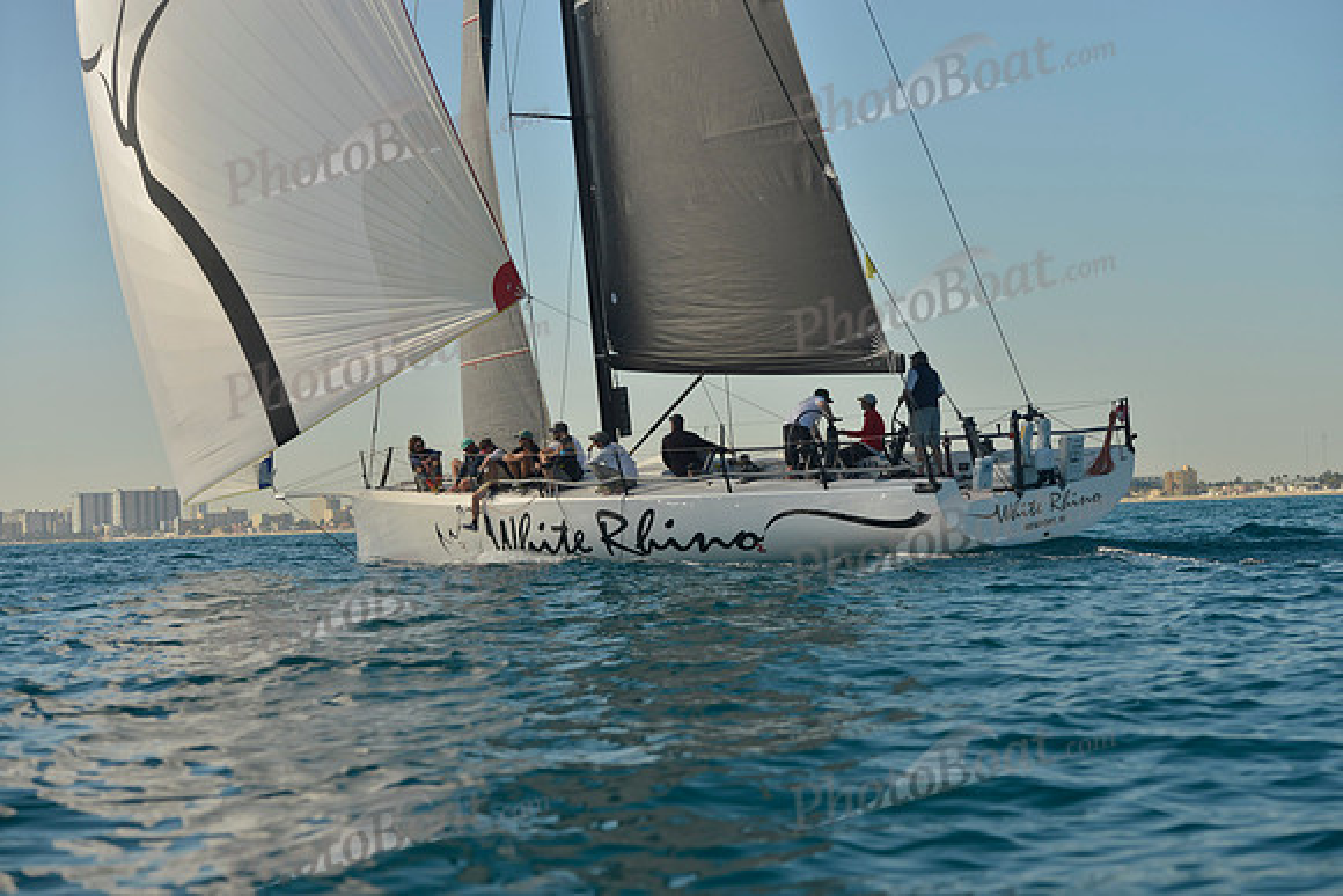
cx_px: 672
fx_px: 2612
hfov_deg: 28.8
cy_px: 448
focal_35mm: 70
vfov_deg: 19.5
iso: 200
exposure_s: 1/800
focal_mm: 70
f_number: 5.6
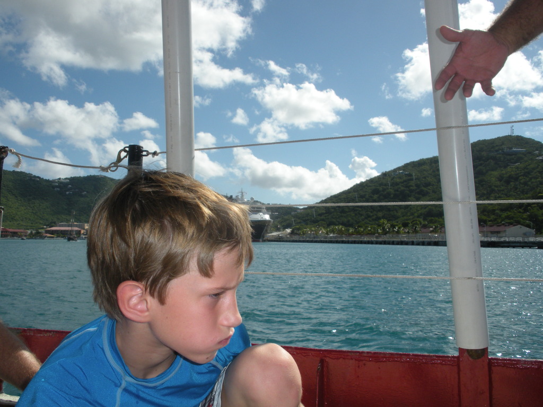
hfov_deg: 51.4
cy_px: 204
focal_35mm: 36
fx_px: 565
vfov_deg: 39.7
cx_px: 272
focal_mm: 6.3
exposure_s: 1/706
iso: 88
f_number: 5.6
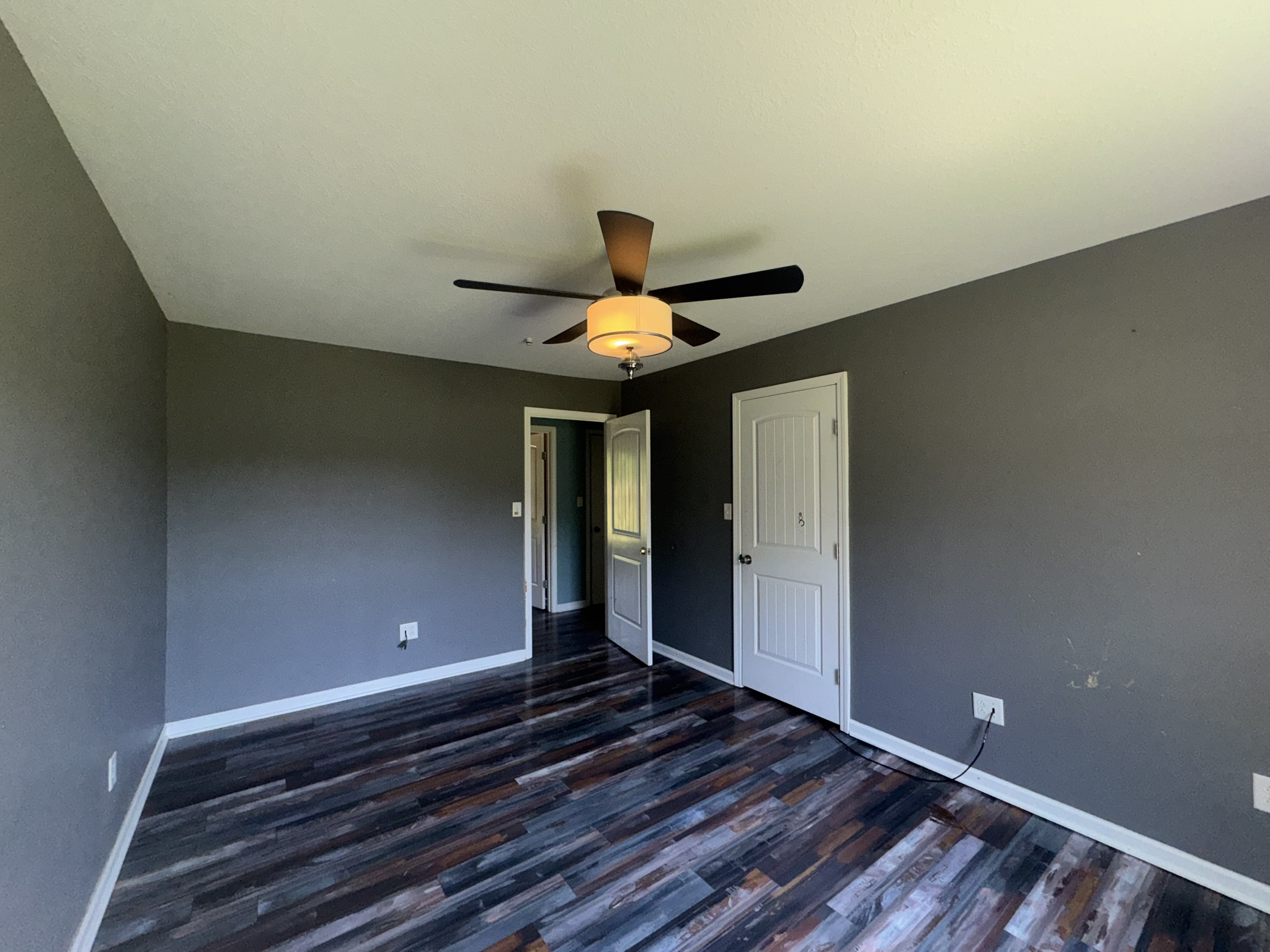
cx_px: 635
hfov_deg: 102.1
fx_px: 514
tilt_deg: +0.5
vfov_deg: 85.7
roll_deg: +0.0
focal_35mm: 14
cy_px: 476
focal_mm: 2.22
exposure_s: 1/120
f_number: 2.2
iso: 100
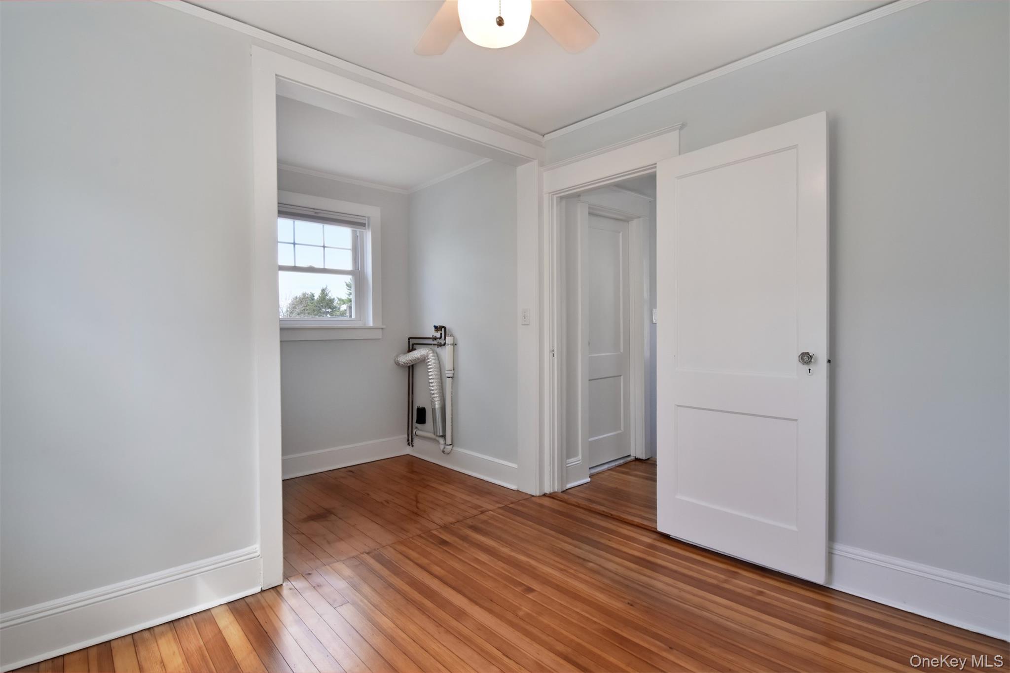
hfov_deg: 95.0
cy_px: 336
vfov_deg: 72.0
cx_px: 505
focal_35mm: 16
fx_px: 463
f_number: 11
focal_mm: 11
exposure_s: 1/60
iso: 640
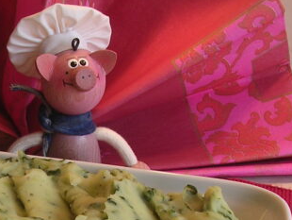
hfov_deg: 20.6
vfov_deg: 15.5
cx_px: 62
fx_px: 794
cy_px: 209
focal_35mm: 94
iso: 100
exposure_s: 1/101
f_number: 2.8
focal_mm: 5.8
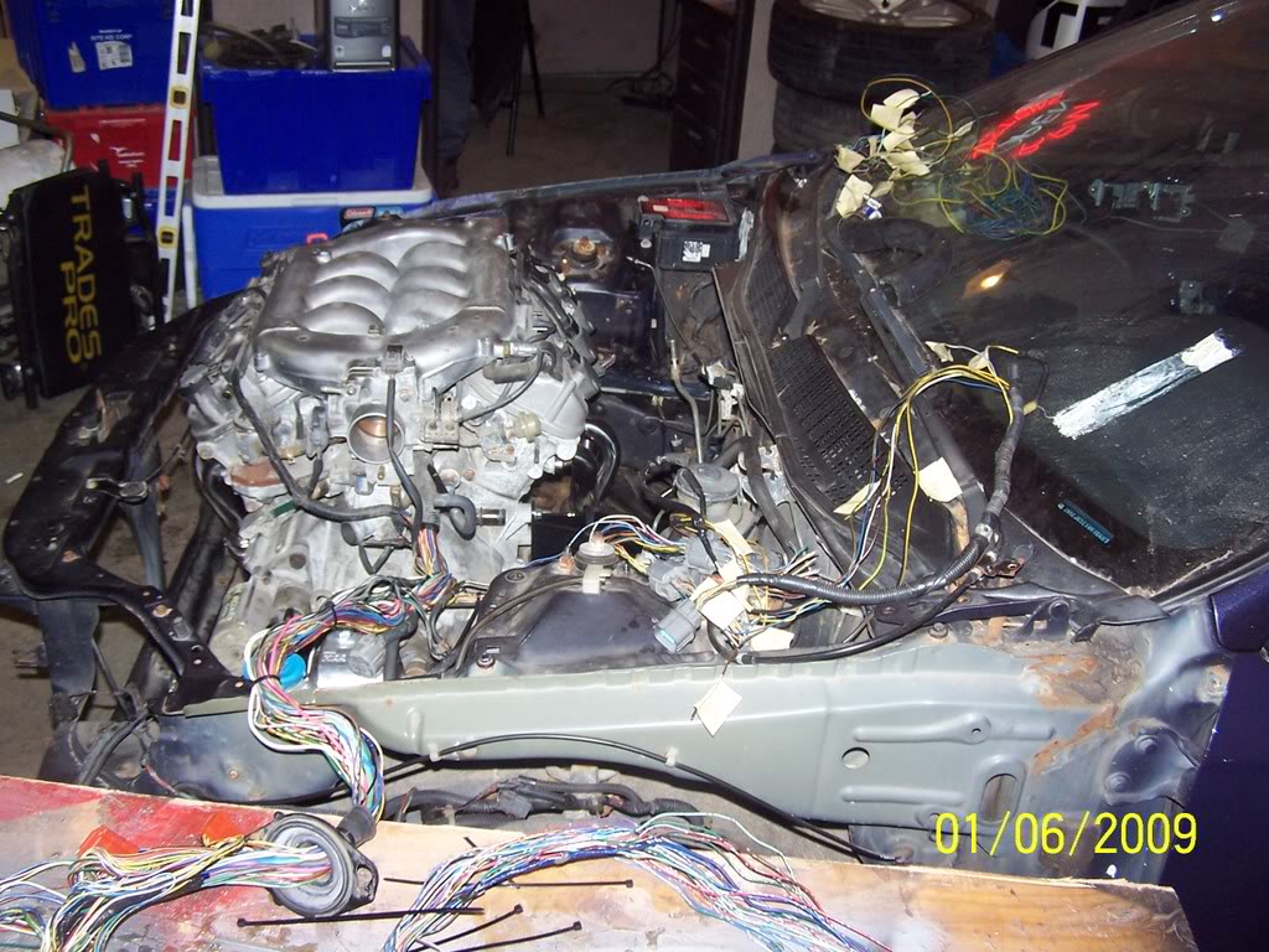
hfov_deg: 49.0
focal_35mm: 38
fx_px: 1393
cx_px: 634
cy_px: 476
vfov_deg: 37.7
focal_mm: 6.3
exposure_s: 1/60
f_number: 2.8
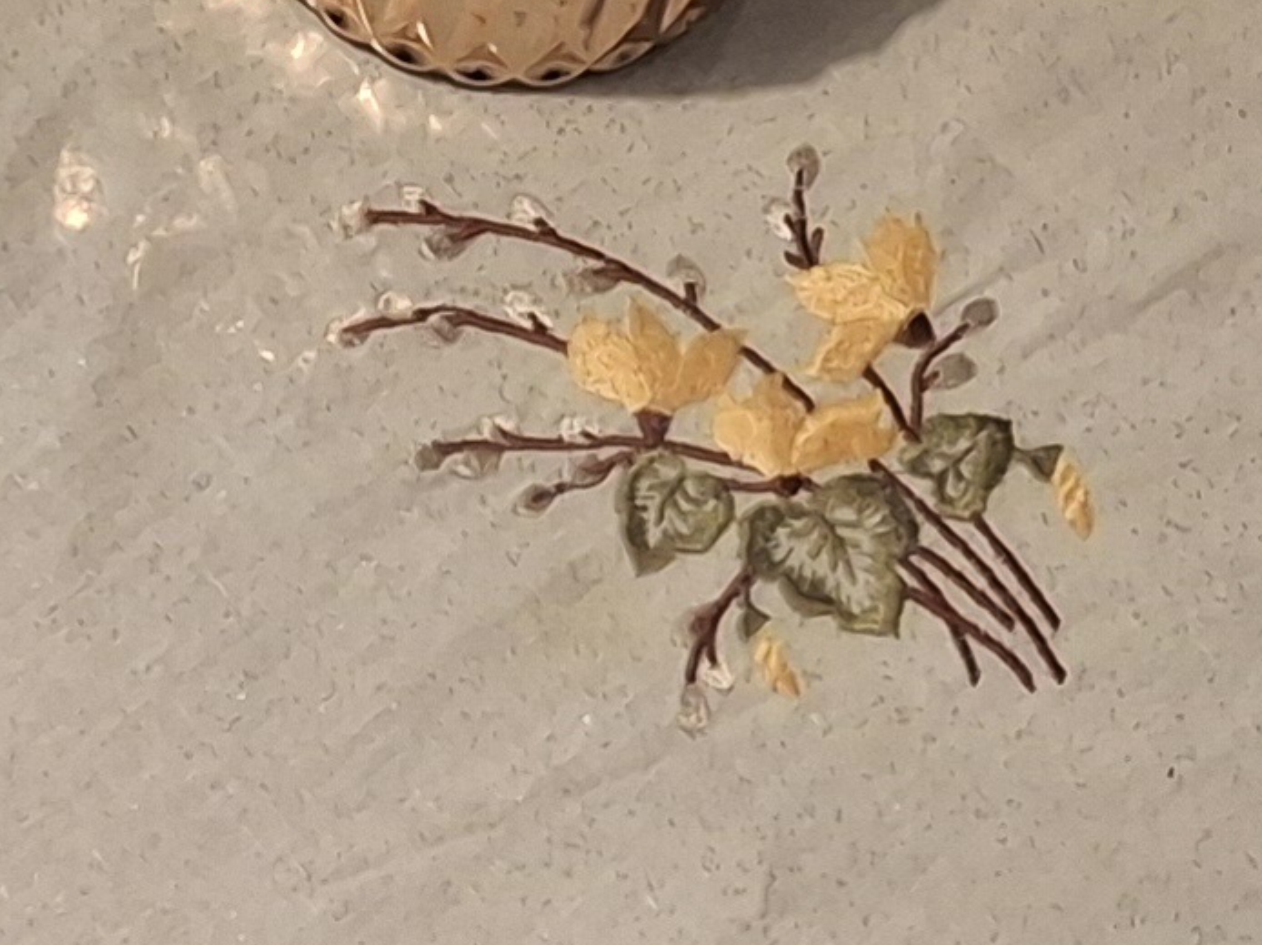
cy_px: 2501
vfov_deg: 8.8
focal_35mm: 147
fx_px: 5357
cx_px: -560
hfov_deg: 12.8
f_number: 1.8
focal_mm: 4.69
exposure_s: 1/100
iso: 250
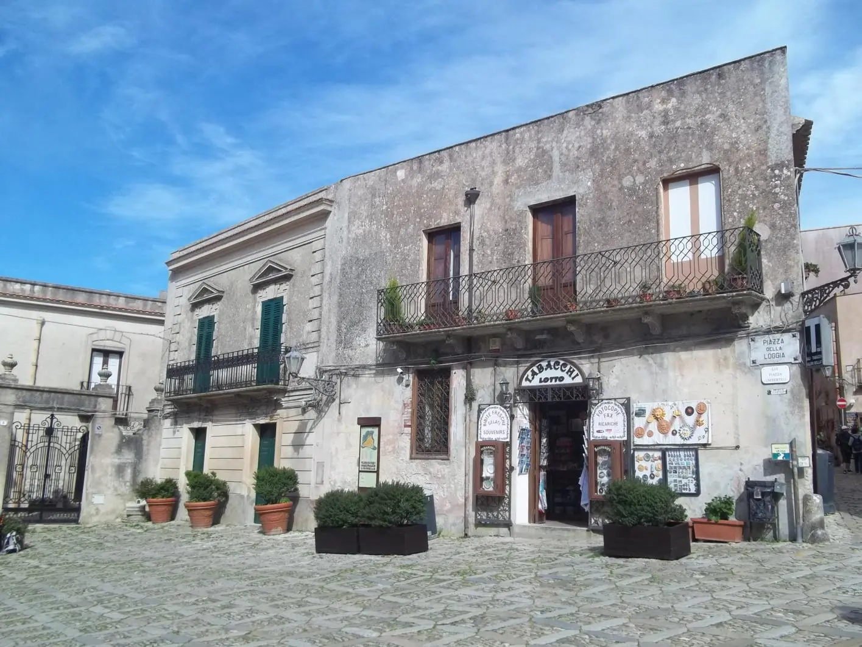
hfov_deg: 56.8
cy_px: 324
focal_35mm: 32
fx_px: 797
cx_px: 431
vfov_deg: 44.2
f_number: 8.8
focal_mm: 5.7
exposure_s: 1/125
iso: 64
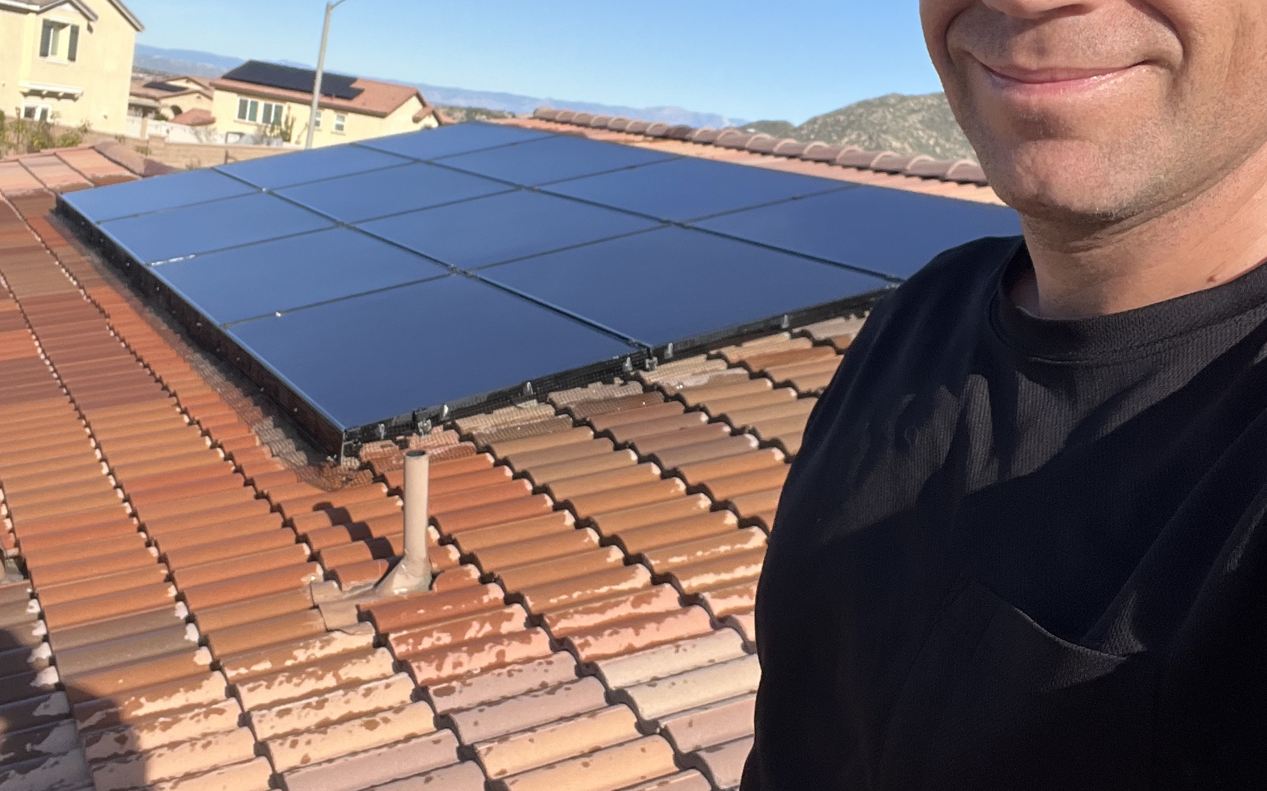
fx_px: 1485
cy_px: 350
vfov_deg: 29.8
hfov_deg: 46.2
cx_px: 634
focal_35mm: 43
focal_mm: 2.71
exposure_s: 1/1172
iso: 32
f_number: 2.2
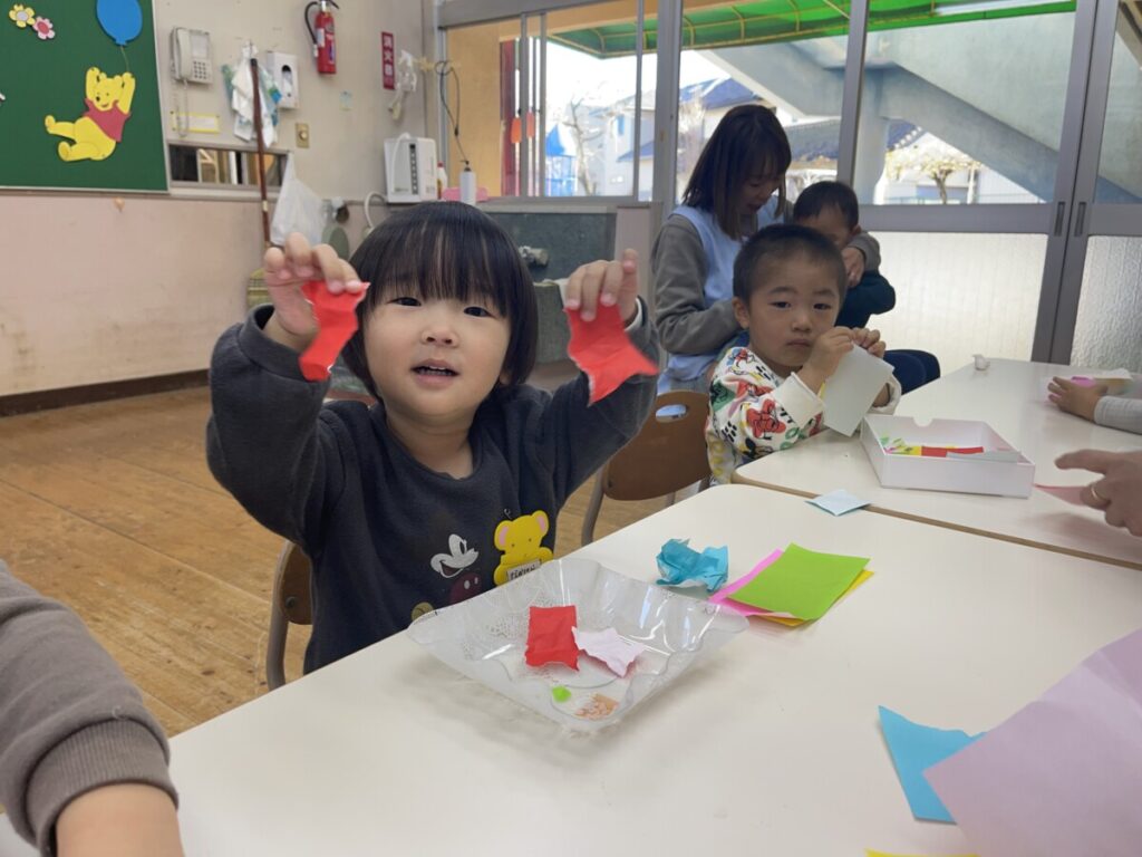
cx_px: 571
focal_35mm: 25
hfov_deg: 69.4
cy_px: 428
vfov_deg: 54.9
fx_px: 825
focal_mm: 5.1
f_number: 1.6
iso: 50
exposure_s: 1/100
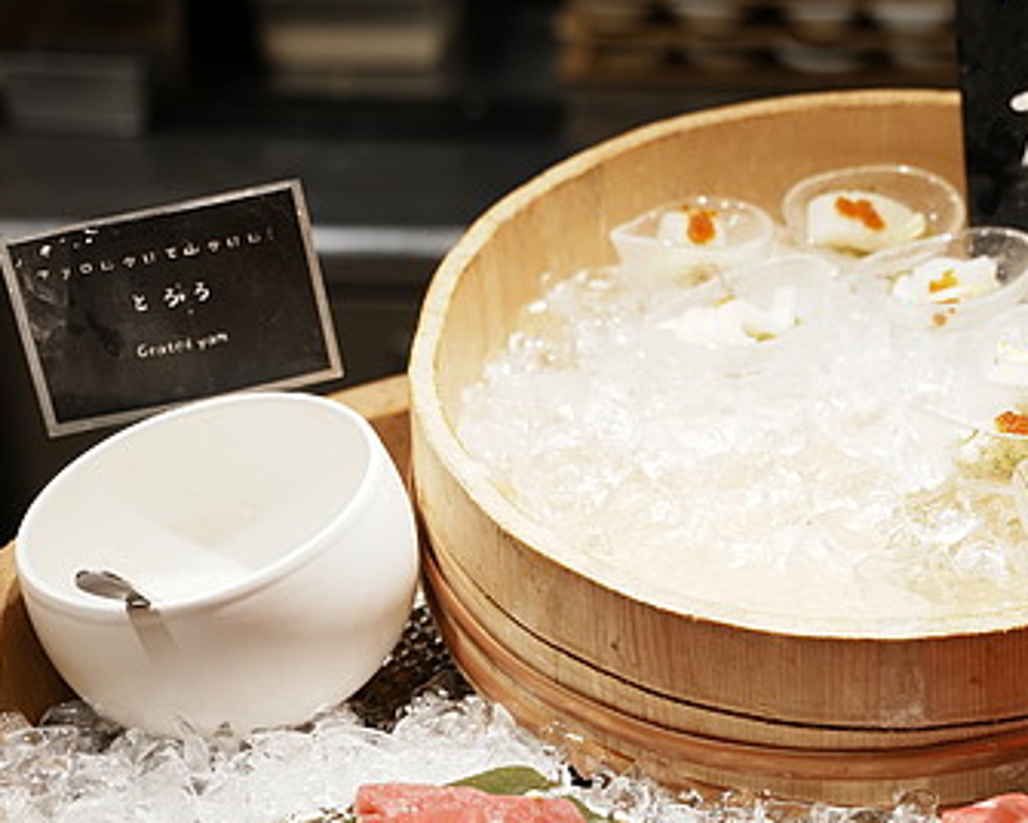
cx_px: 862
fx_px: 2900
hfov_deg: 19.8
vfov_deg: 16.1
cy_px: 587
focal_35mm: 95
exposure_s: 1/80
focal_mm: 43.6
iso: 250
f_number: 2.8
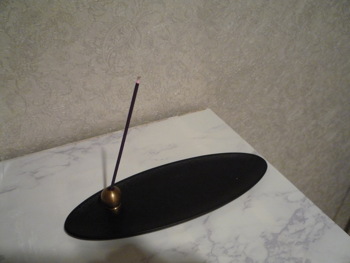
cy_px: 132
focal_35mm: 30
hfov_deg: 60.0
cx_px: 175
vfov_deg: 46.8
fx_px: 303
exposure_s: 1/25
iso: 400
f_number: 3.3
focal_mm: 5.2
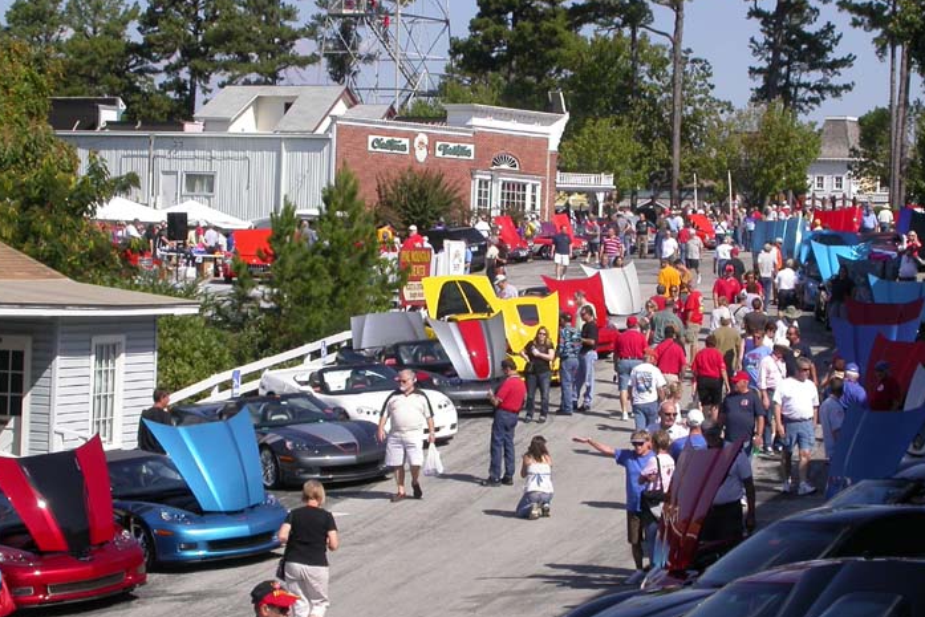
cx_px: 514
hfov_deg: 18.4
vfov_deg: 12.3
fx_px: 2852
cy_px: 344
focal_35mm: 111
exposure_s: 1/578
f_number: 6.1
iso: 100
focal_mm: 19.3
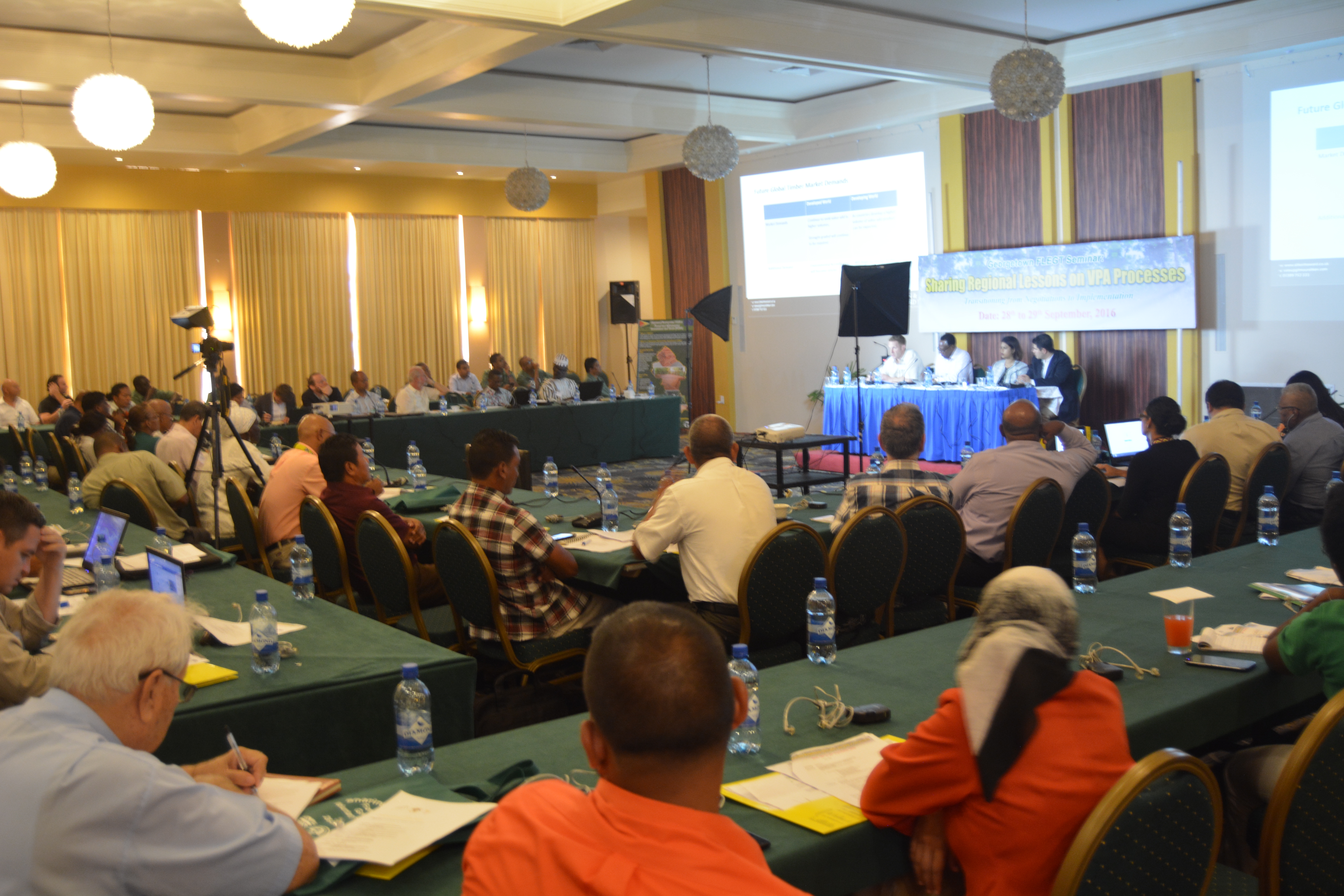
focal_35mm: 34
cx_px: 672
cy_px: 448
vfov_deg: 38.4
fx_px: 1288
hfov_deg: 55.1
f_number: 4
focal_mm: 23
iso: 640
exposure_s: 1/8
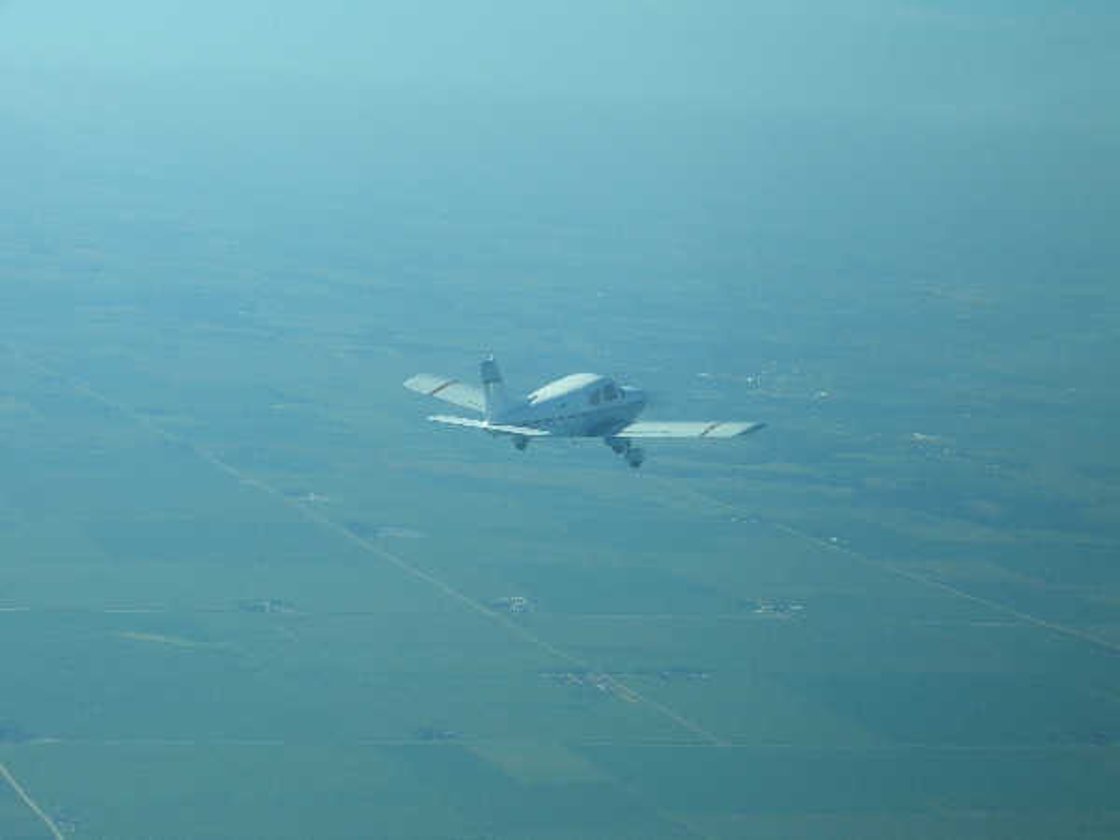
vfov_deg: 13.0
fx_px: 3688
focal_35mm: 114
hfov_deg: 17.3
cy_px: 420
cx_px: 560
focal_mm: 23.7
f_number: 5.1
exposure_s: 1/250
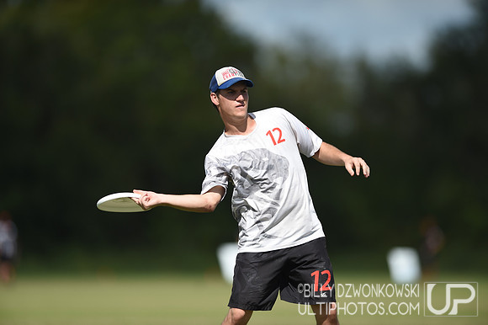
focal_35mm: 400
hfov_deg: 5.2
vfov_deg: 3.4
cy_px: 162
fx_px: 5419
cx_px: 244
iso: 200
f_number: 2.8
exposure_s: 1/6400
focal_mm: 400
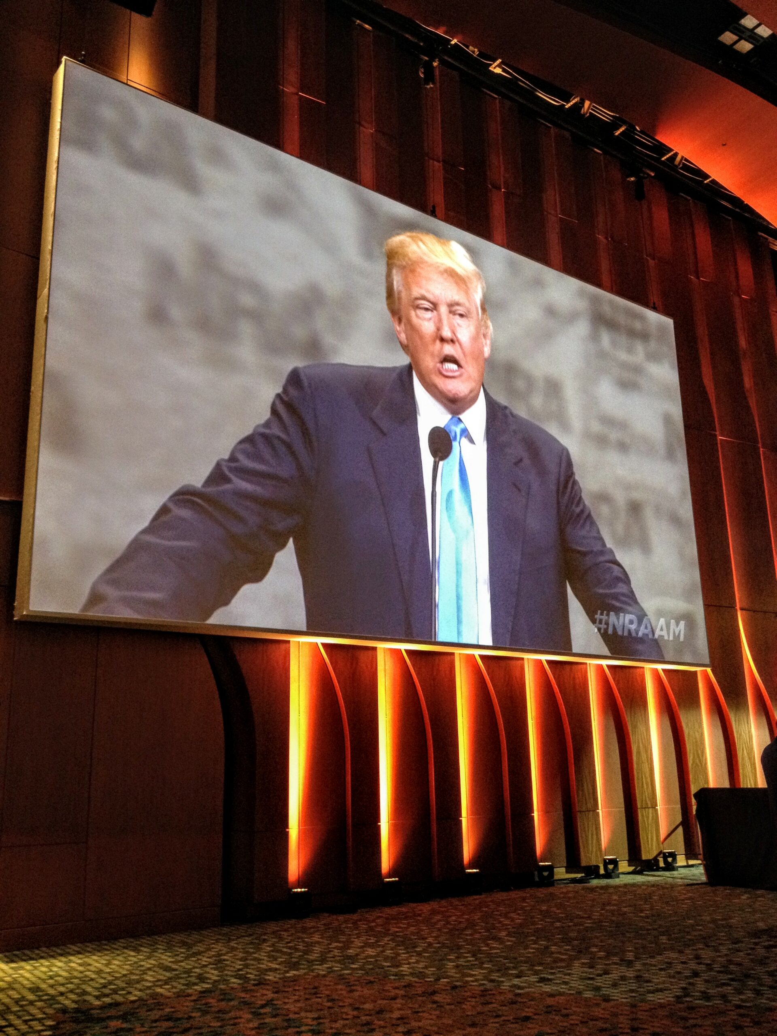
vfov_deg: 52.6
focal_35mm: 35
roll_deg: +0.9
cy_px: 518
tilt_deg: +16.3
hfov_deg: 40.7
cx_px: 388
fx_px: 1047
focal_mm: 4.28
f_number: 2.4
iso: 250
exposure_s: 1/20
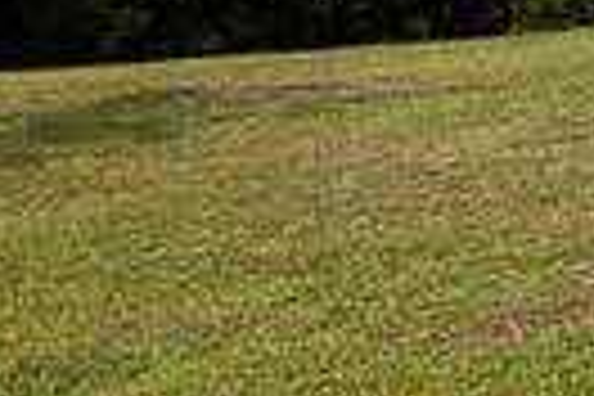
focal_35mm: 182
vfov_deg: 7.5
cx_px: 2075
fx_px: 3003
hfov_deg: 8.4
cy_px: -62
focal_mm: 23
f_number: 7.1
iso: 320
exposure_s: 1/1000
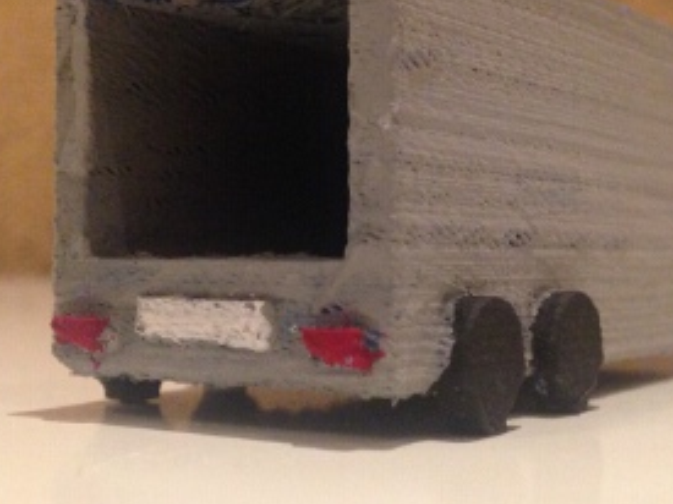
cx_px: 381
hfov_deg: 30.2
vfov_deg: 22.9
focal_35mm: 64
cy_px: 250
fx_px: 1244
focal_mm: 4.12
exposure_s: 1/20
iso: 320
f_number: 2.4
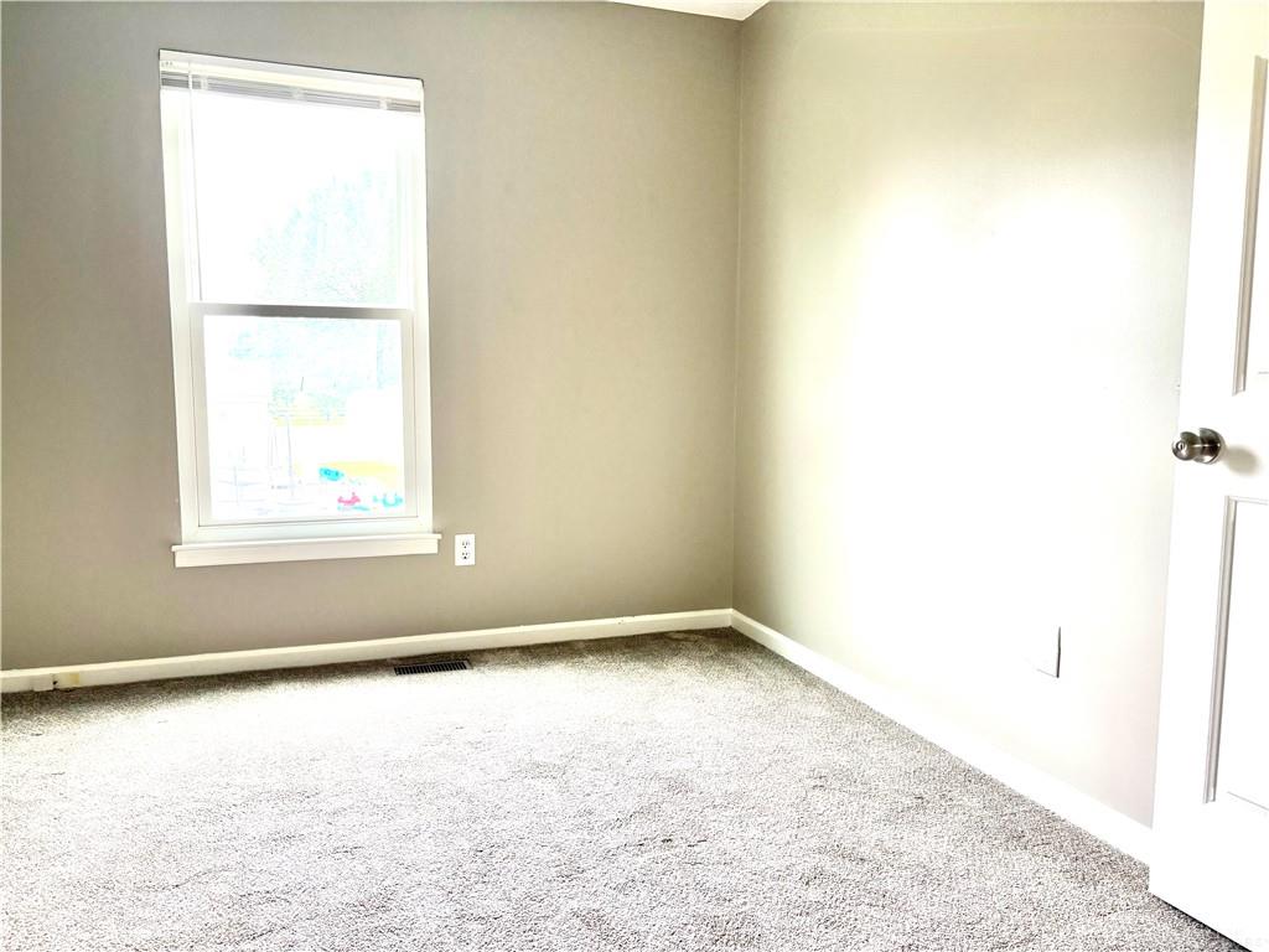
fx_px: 953
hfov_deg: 67.3
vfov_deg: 53.1
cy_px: 476
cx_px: 634
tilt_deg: -6.2
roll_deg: +0.1
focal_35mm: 26
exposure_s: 1/60
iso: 125
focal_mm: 5.96
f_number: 1.6
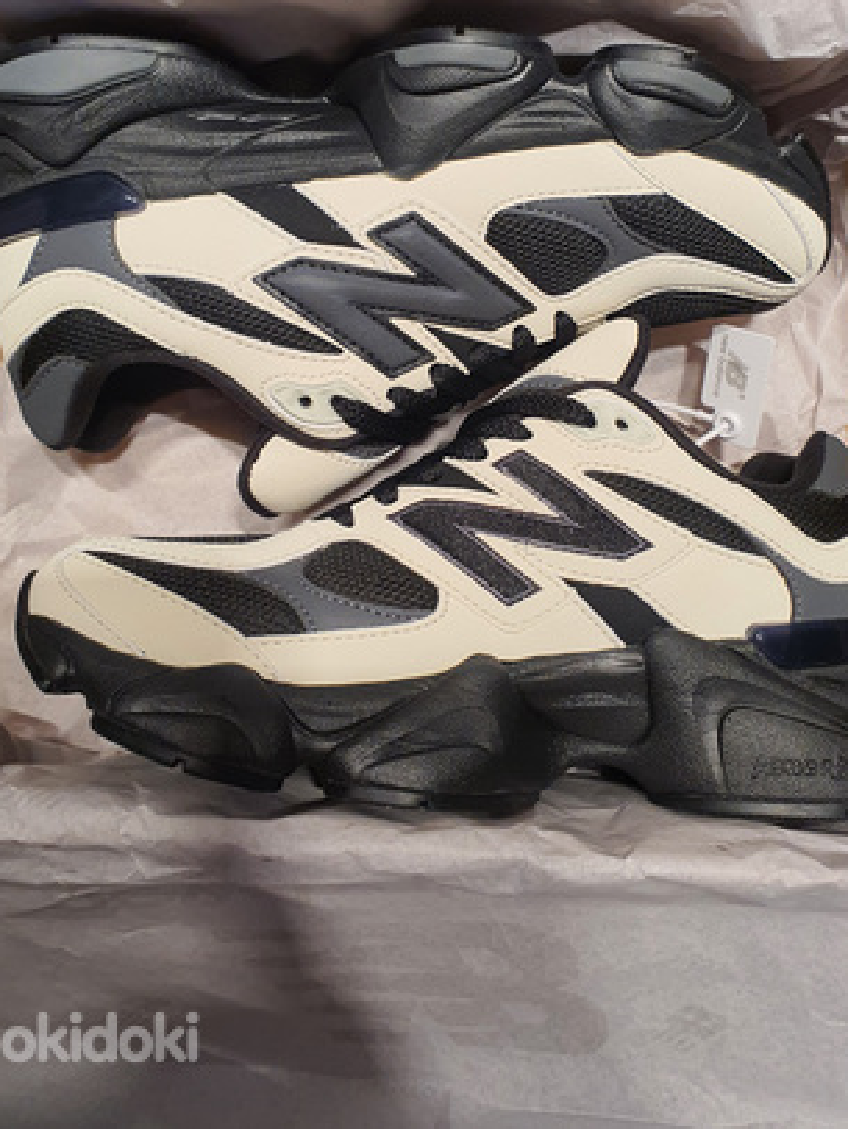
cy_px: 439
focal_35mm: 32
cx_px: 443
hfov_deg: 44.2
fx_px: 1044
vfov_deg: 56.3
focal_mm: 4.3
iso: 125
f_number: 2.4
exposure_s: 1/100
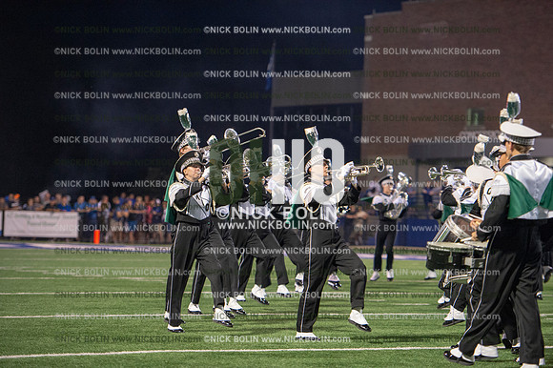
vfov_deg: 11.0
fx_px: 1919
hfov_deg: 16.4
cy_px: 184
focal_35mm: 125
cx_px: 276
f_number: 2.8
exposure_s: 1/320
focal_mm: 125
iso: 4000
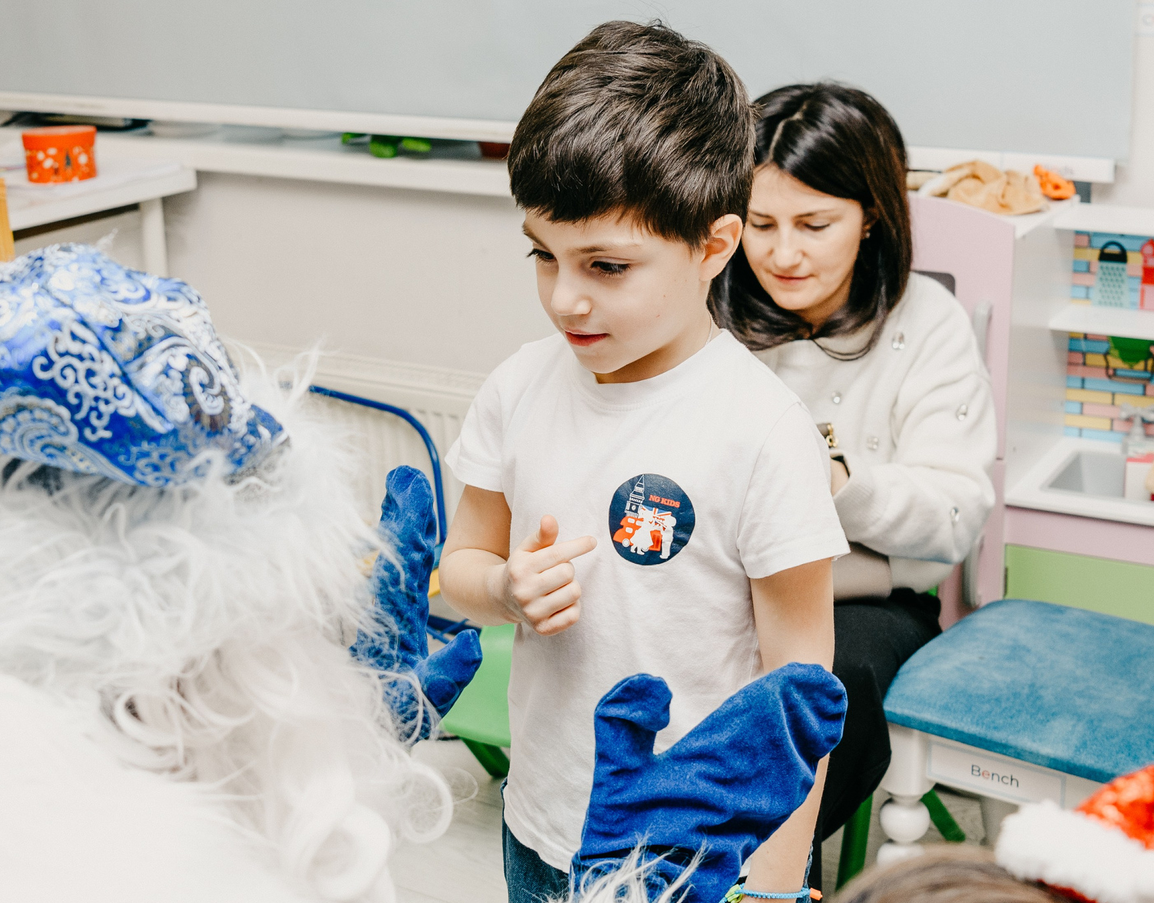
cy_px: 454
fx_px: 2065
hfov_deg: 31.2
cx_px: 520
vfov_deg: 24.6
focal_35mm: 61
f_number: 4
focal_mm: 31
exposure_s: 1/160
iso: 250
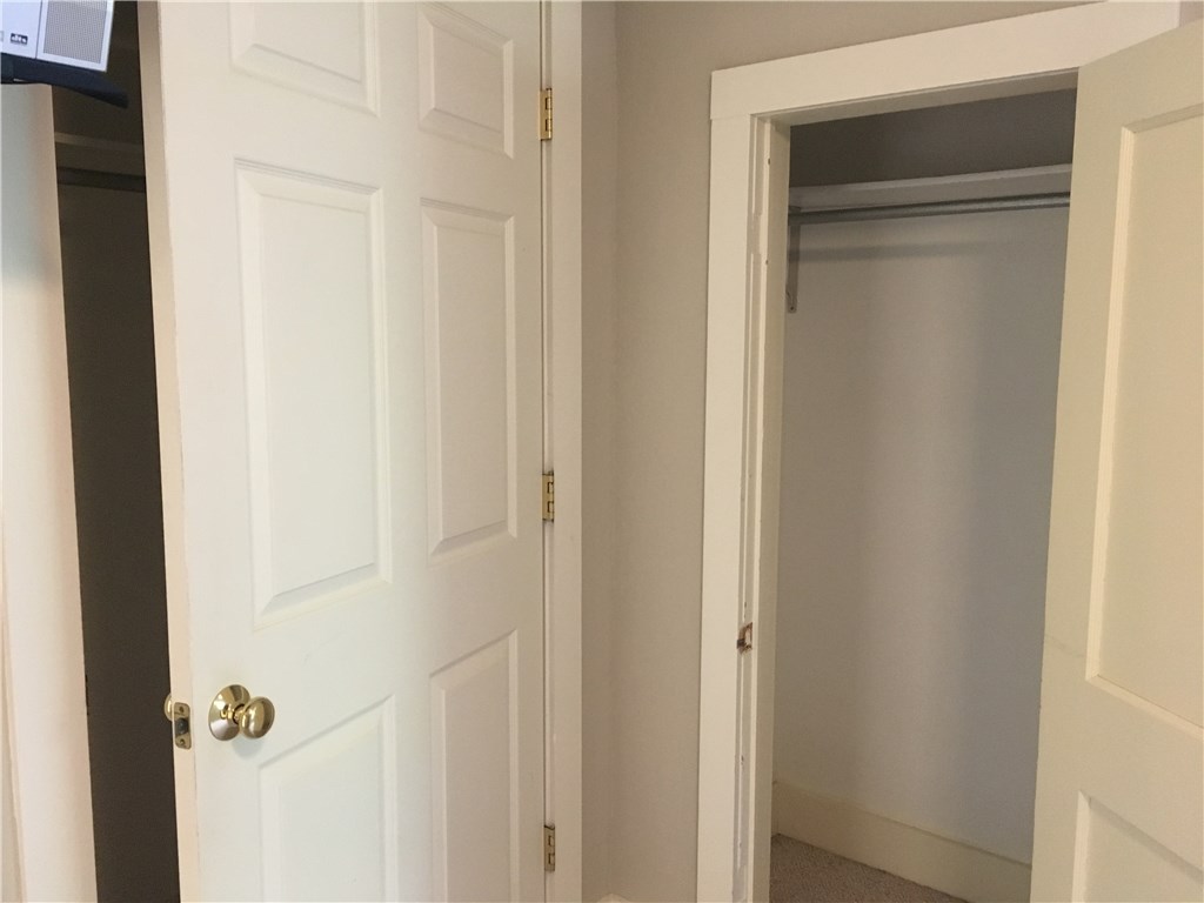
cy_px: 452
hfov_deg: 61.7
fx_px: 1009
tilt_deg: -8.0
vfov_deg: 48.2
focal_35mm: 29
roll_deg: -0.6
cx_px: 602
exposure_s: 1/30
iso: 200
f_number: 2.2
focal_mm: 4.15
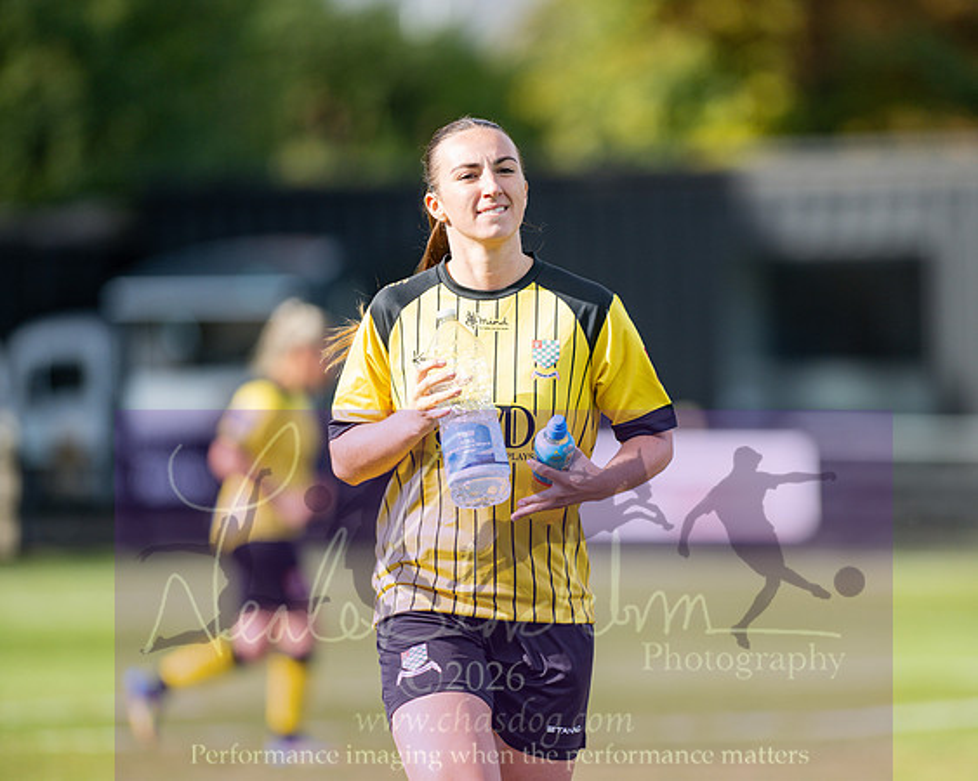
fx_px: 9781
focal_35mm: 338
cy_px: 391
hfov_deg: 5.7
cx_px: 587
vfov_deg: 4.6
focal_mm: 300
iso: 200
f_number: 2.8
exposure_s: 1/2000
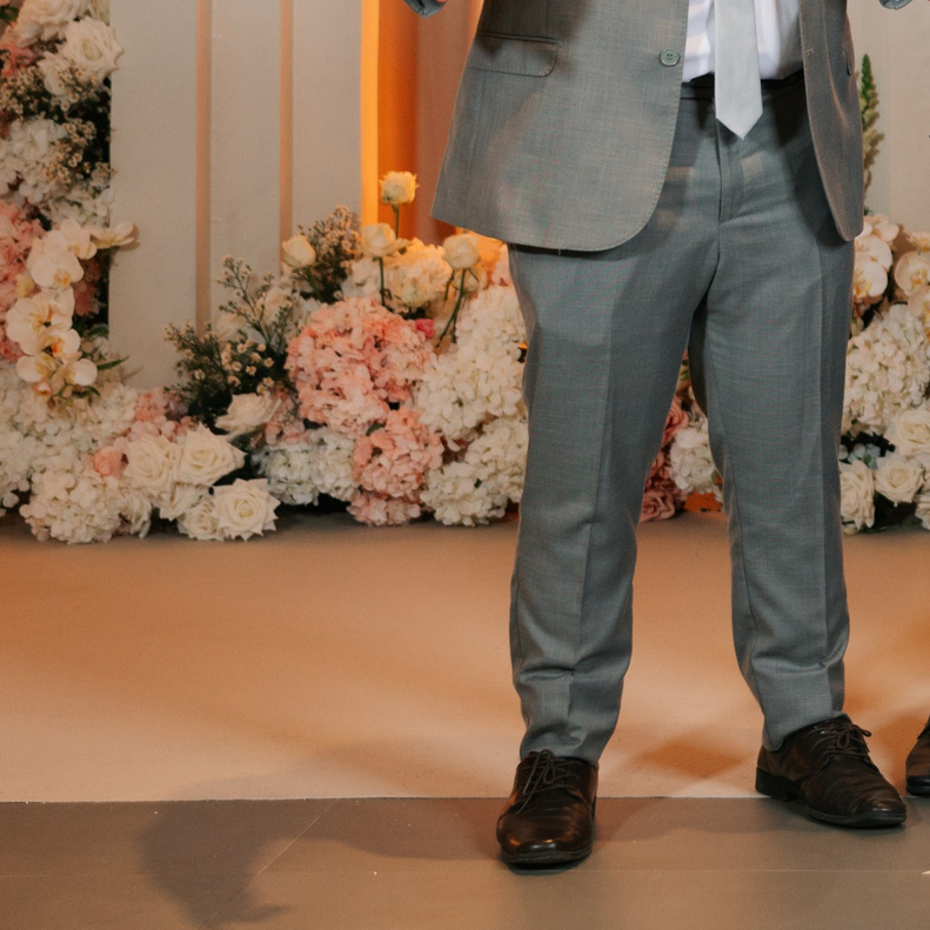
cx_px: 1464
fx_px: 4195
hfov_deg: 12.0
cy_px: -140
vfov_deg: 12.4
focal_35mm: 138
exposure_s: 1/200
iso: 400
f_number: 2.8
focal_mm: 45
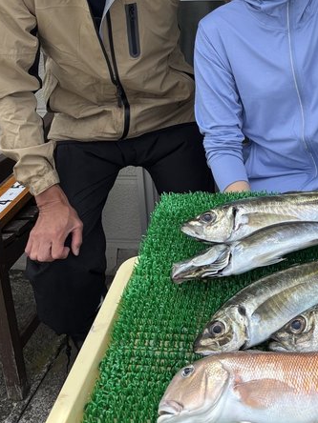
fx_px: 612
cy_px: 85
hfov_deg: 28.3
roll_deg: +1.8
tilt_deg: -14.6
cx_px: 266
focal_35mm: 50
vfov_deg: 36.9
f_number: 1.6
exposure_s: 1/1695
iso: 50
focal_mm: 5.96
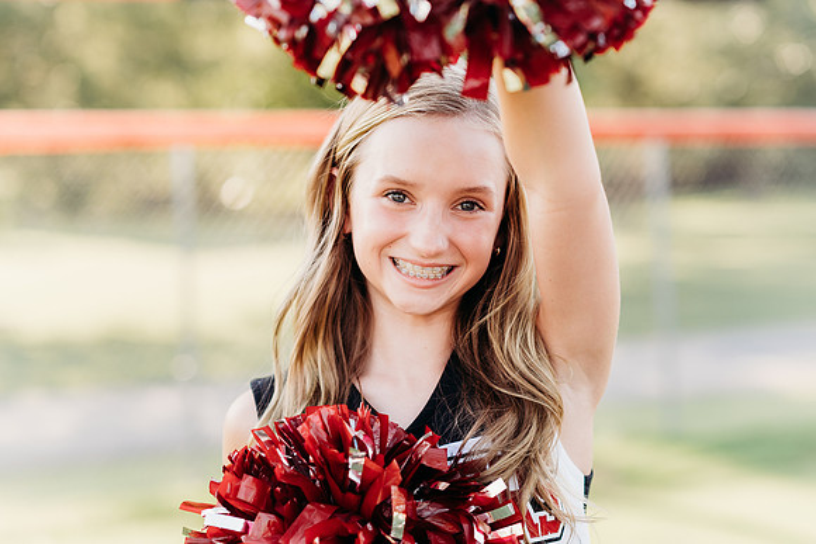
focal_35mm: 85
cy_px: 272
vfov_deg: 16.1
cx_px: 408
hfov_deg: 23.9
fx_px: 1927
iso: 200
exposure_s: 1/500
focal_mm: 85
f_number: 2.8
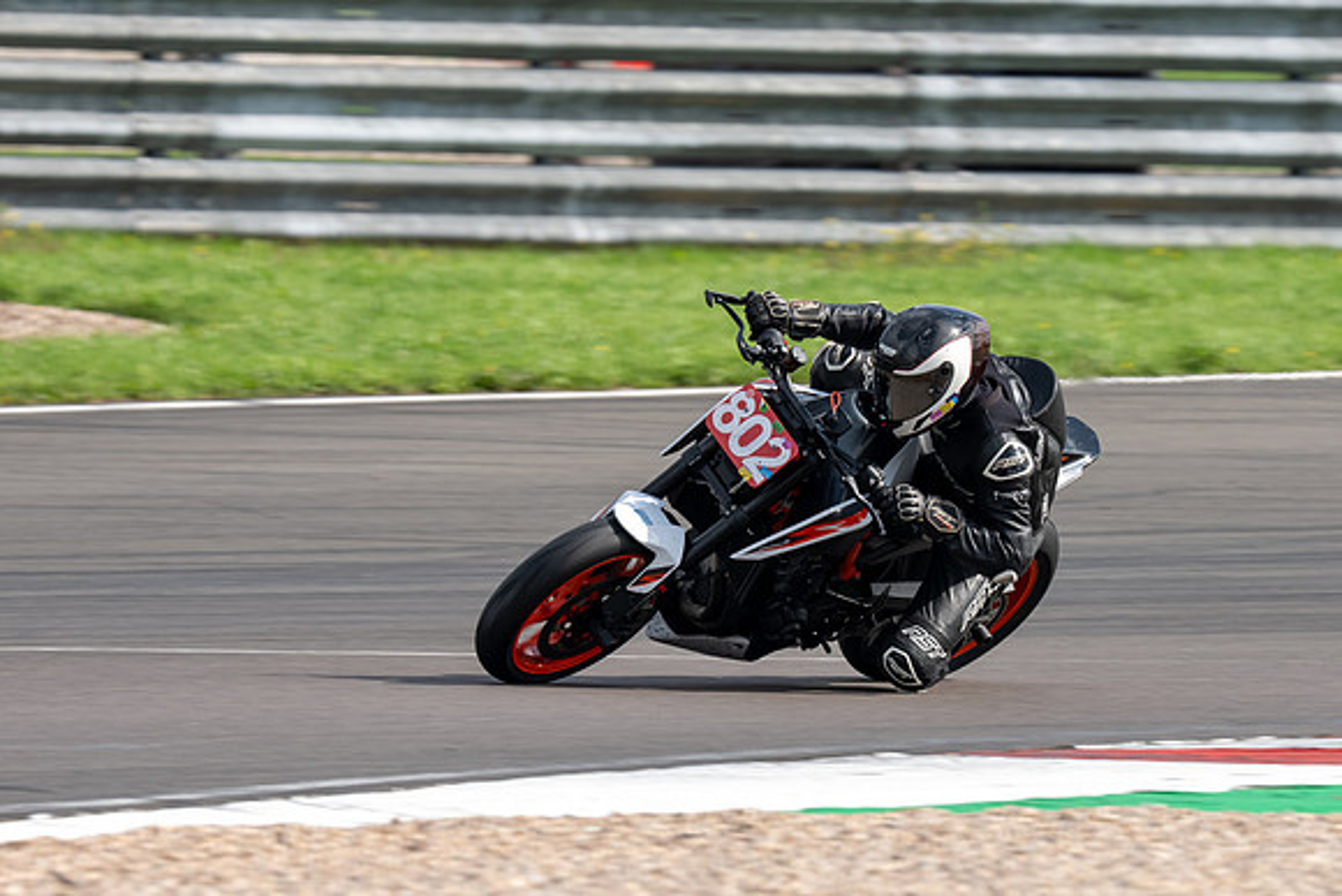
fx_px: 34550
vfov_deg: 1.5
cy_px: 641
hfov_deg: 2.2
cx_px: 808
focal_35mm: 927
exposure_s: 1/500
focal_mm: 600
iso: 200
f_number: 7.1
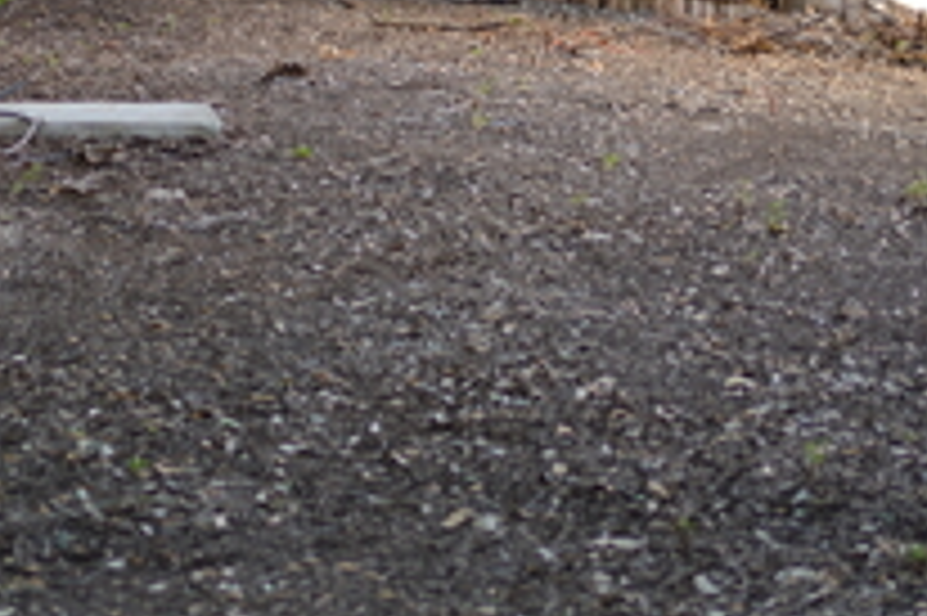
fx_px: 2804
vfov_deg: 12.3
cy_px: -119
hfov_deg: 18.6
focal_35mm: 109
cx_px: 202
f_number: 1.8
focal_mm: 35
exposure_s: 1/80
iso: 50
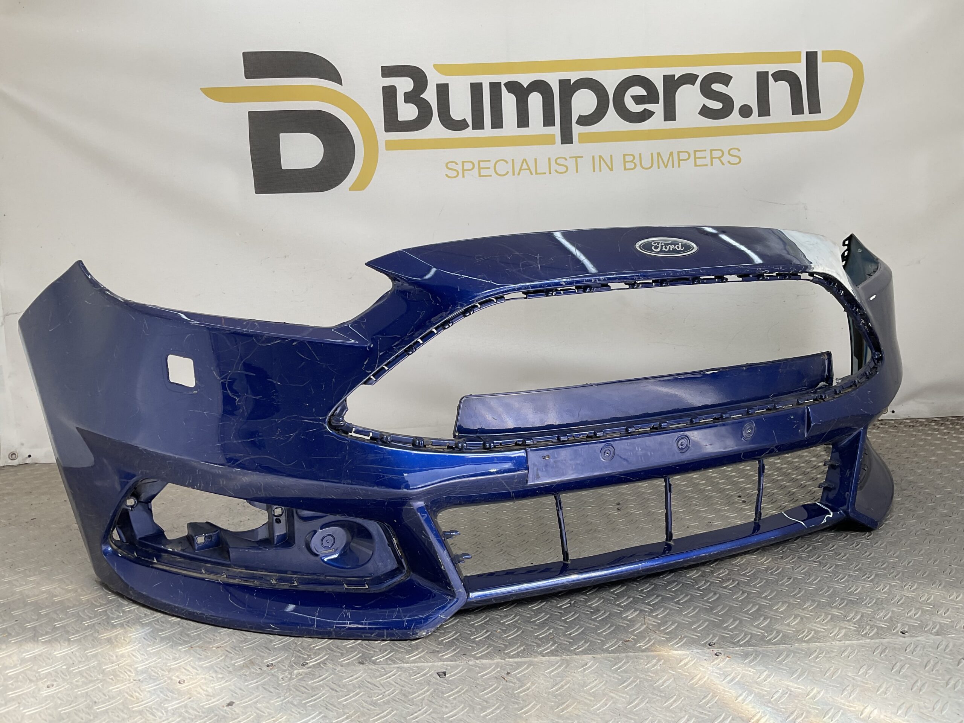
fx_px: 808
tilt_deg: -8.9
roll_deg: +1.4
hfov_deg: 61.7
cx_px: 482
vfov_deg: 48.2
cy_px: 362
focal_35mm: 29
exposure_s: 1/300
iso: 16
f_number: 1.8
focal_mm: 3
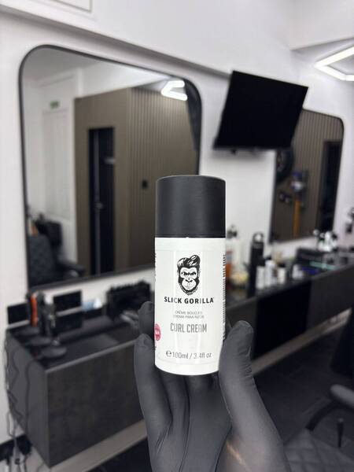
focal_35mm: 26
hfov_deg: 53.1
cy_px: 236
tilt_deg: -10.5
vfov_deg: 67.3
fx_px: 355
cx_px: 177
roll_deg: -2.2
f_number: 1.6
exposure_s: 1/279
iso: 40
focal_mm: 5.96
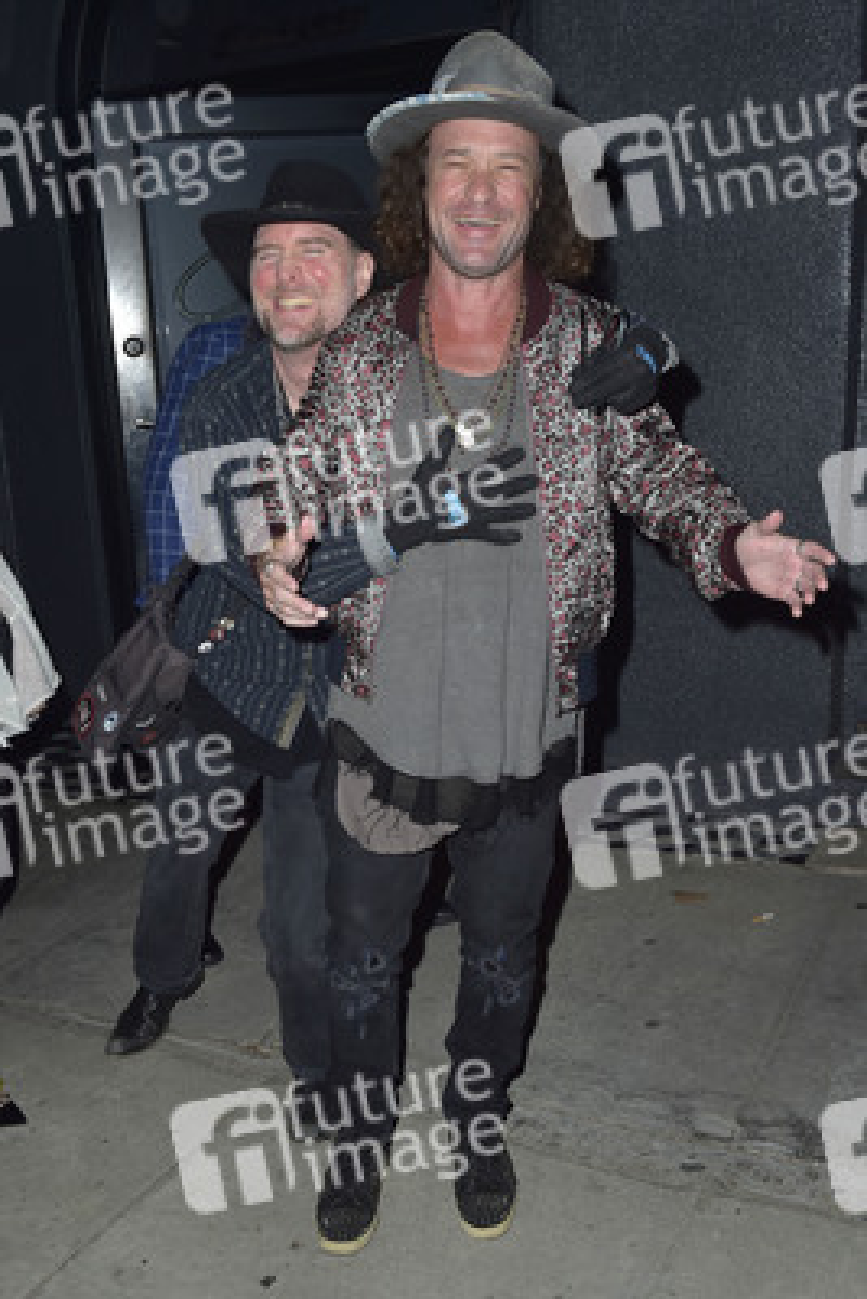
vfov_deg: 58.7
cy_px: 650
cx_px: 434
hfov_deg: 41.1
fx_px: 1155
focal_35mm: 32
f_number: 6.3
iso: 400
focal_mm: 32
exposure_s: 1/250
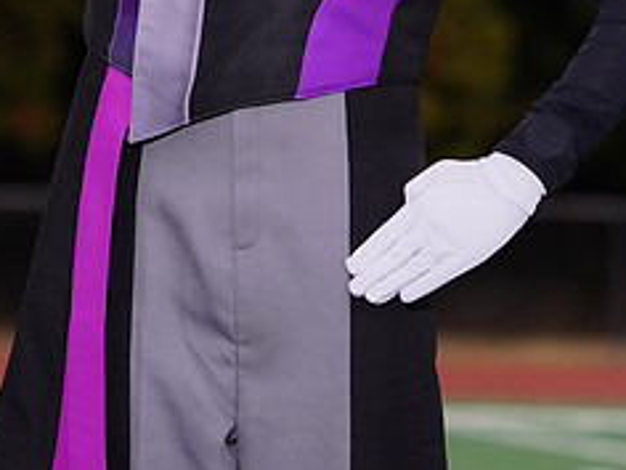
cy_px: -194
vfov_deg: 3.0
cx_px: 200
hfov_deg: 4.1
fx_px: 8807
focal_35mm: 487
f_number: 5.6
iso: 200
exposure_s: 1/200
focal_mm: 206
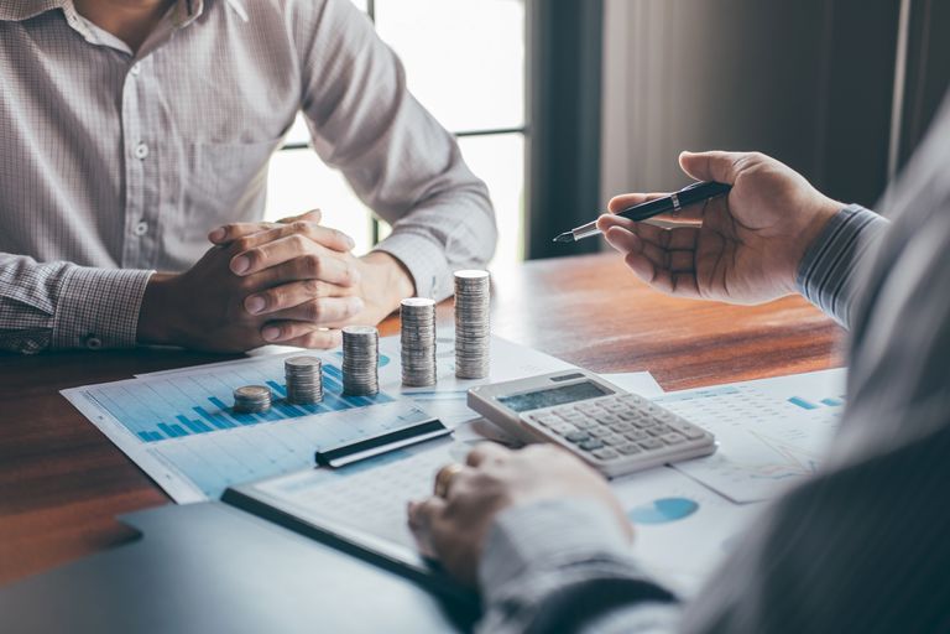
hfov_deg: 37.5
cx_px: 475
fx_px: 1399
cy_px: 317
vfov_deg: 25.5
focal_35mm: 53
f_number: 2
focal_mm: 35
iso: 200
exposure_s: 1/125
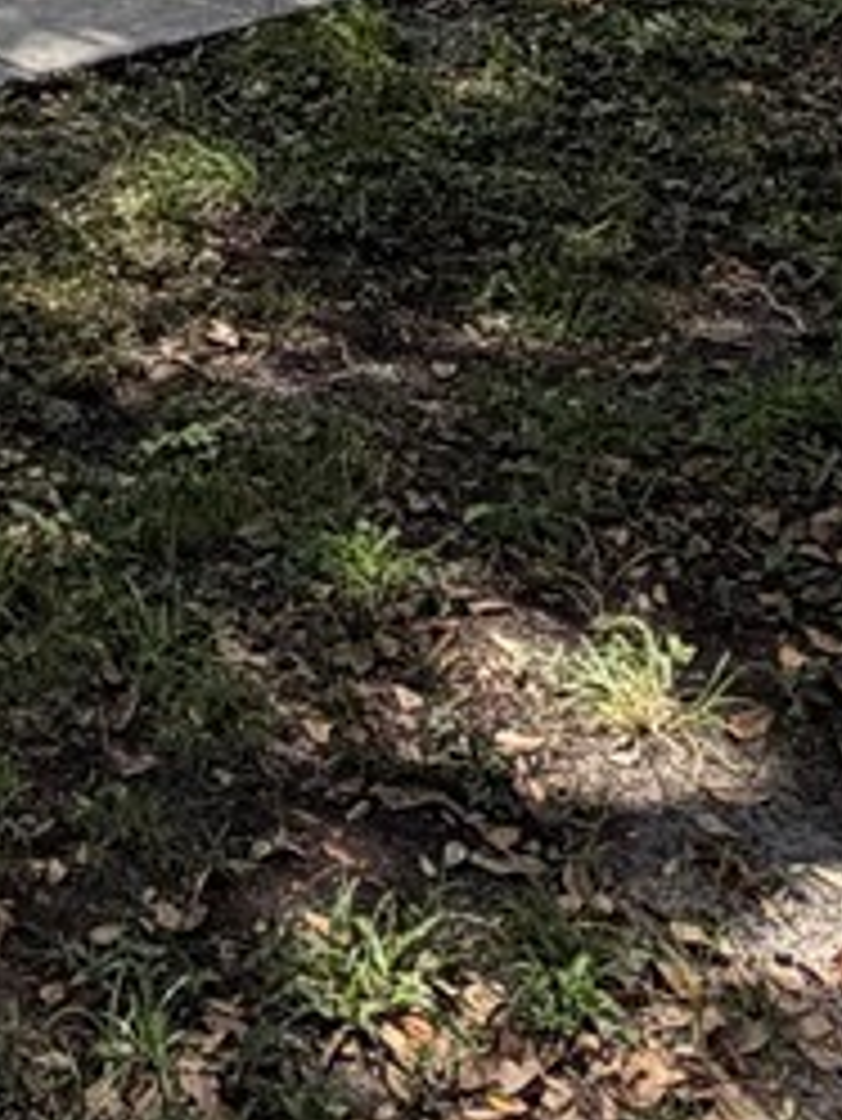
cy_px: -1228
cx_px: -356
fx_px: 2916
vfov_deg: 16.0
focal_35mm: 90
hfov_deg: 15.4
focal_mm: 2.22
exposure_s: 1/770
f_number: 2.2
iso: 25
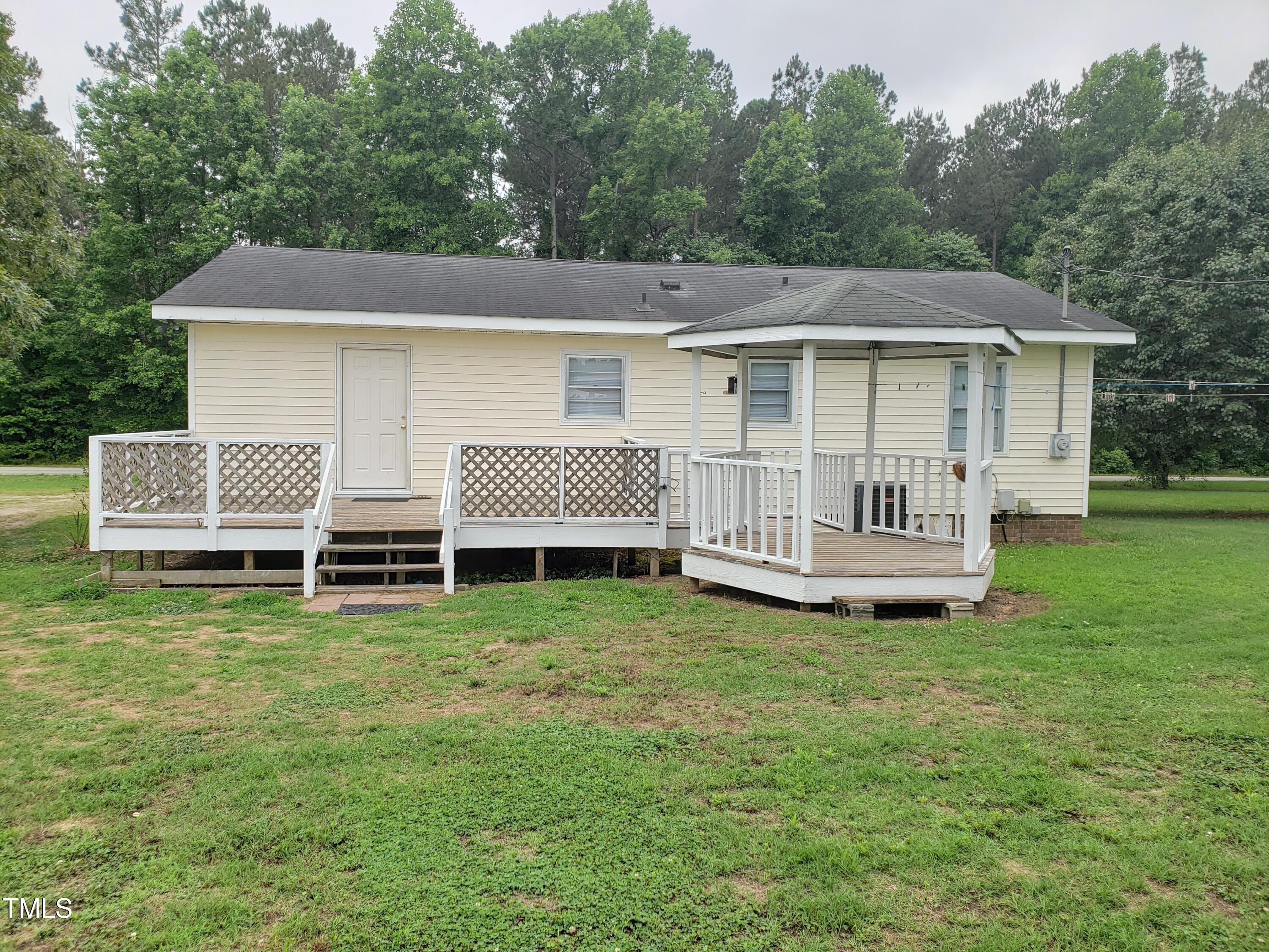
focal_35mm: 26
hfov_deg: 67.3
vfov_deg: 53.1
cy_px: 476
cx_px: 634
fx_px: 953
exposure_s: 1/483
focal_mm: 4.3
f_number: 2.4
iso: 50
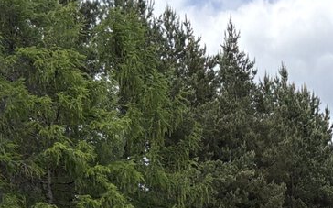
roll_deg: +5.6
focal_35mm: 106
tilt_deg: +1.9
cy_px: 459
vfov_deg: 10.9
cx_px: 464
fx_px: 961
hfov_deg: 18.0
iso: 50
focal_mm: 5.96
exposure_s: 1/2364
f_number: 1.6
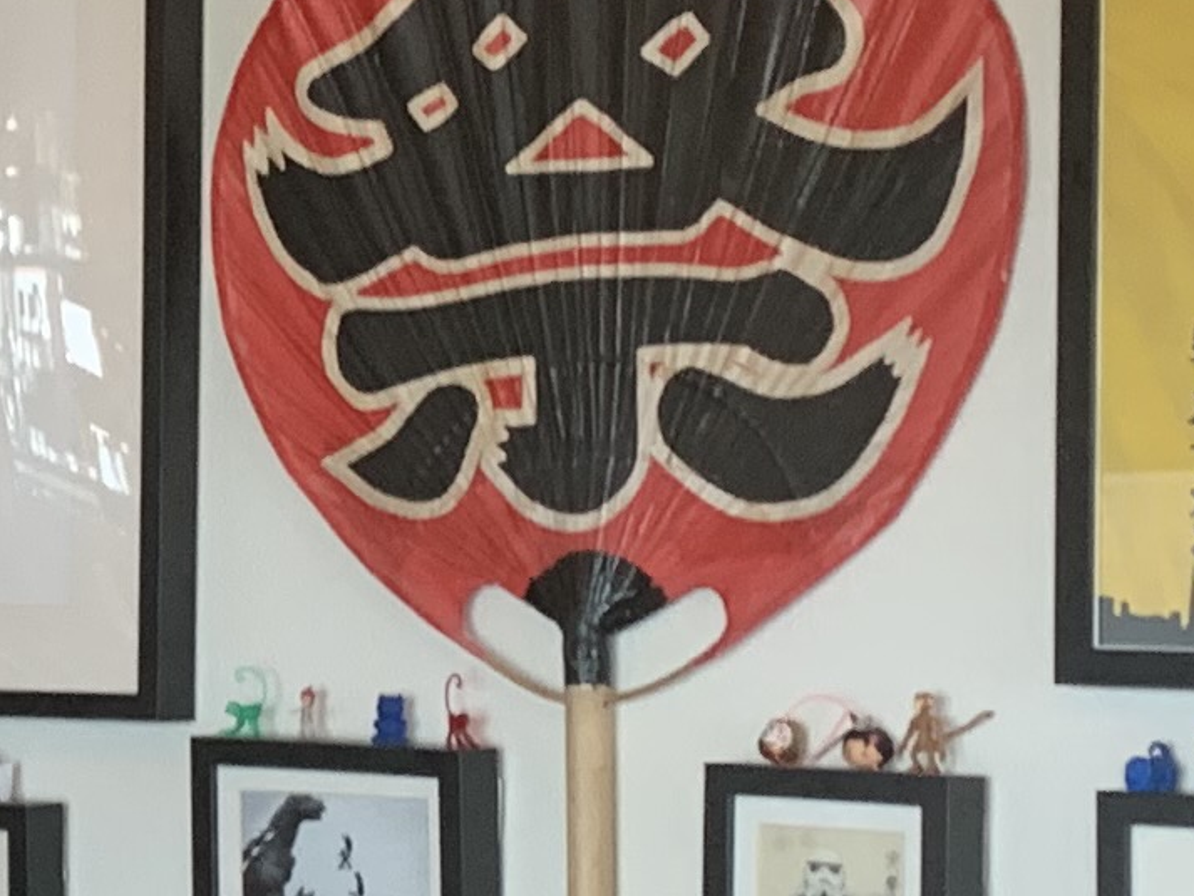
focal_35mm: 147
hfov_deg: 13.0
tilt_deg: +2.4
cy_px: 536
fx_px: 5071
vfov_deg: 10.1
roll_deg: -2.3
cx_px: -337
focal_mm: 4.25
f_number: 1.8
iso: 100
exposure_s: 1/60
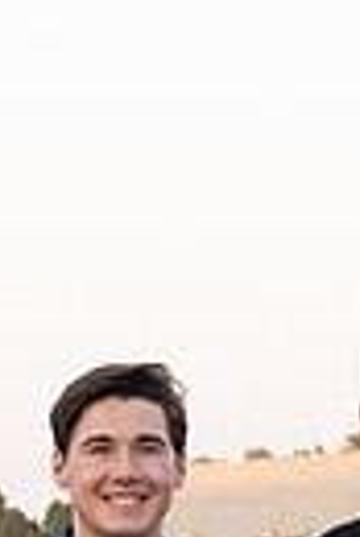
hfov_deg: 5.2
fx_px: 3994
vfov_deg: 7.6
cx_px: 86
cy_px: 697
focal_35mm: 267
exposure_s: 1/1000
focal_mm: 43
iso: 2500
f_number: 5
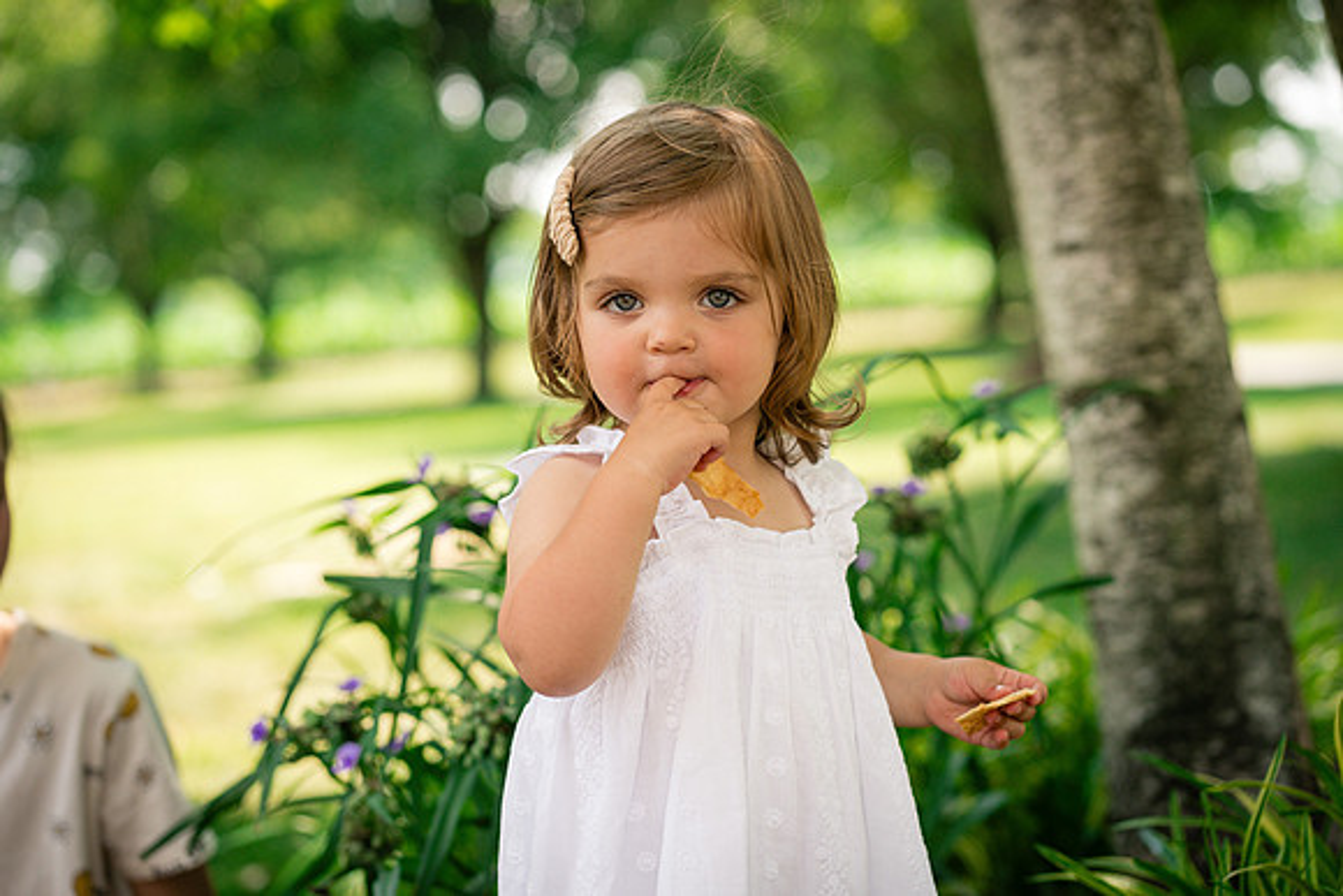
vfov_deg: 16.1
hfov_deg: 23.9
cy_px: 448
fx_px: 3172
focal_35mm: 85
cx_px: 672
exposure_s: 1/500
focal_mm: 85
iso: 320
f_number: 3.5
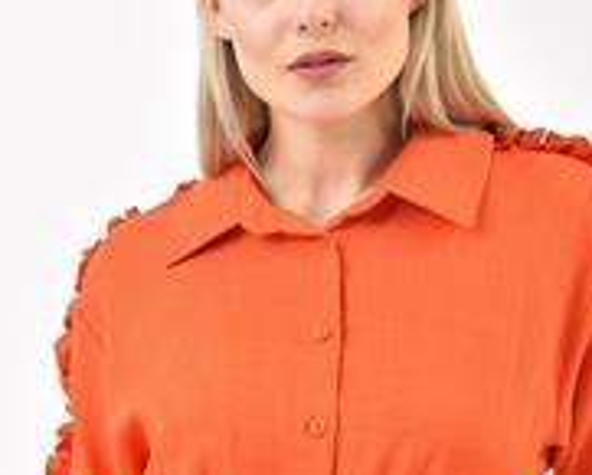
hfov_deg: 5.4
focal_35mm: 361
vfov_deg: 4.3
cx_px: 265
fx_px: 6328
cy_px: 419
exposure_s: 1/160
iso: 100
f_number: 6.3
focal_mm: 155
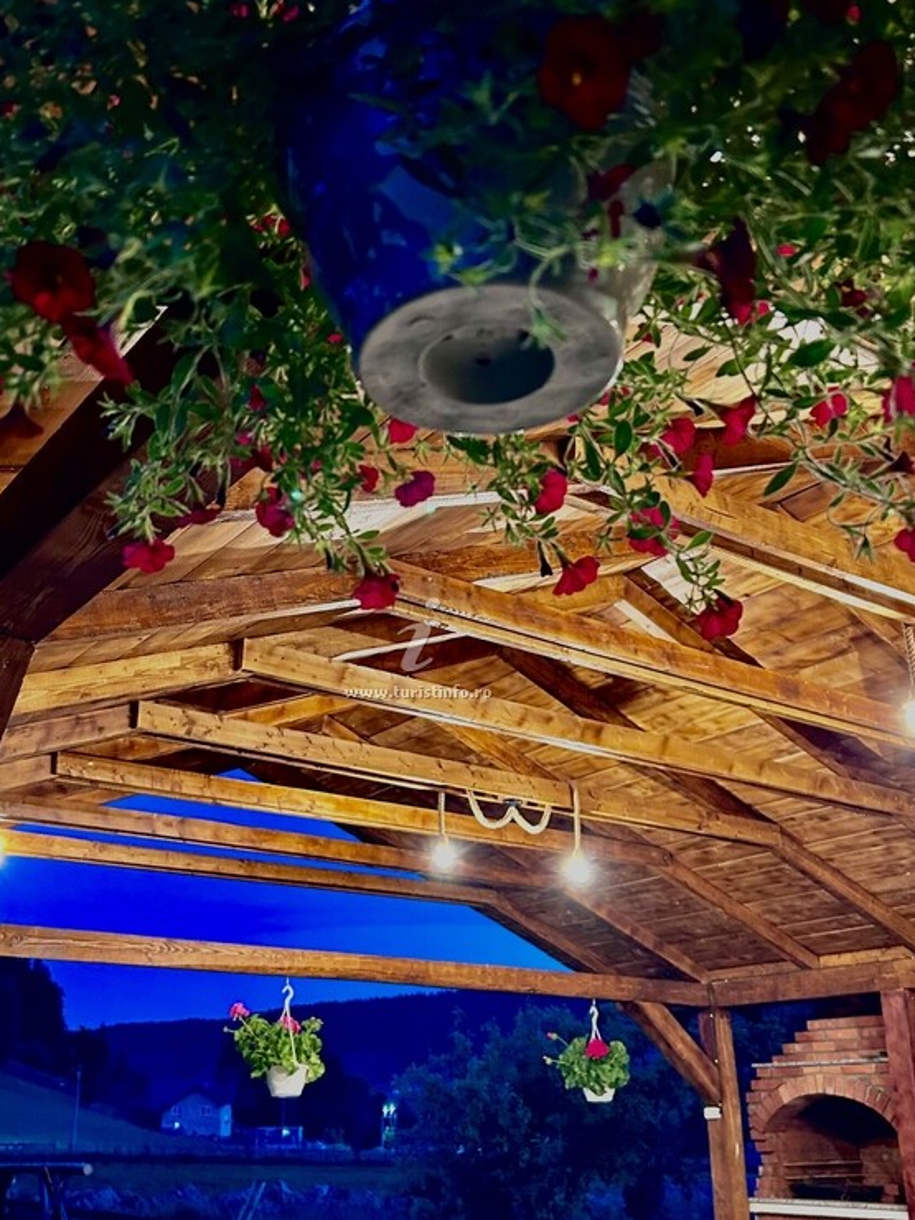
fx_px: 1269
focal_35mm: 36
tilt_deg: +19.5
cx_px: 447
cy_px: 674
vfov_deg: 51.3
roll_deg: +0.2
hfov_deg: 39.7
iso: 400
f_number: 1.5
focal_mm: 5.7
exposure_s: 1/33
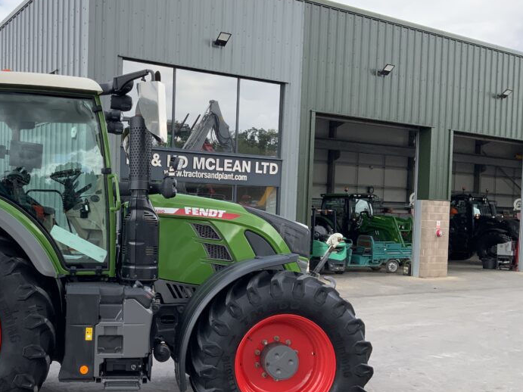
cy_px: 238
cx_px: 143
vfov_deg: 33.5
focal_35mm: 43
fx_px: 650
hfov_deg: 42.7
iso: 16
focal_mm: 3
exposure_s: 1/500
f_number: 1.8
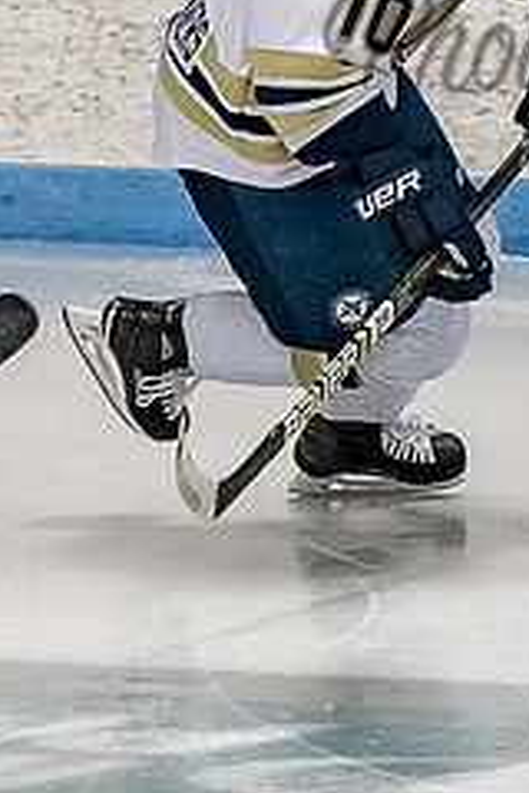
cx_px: 427
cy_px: 47
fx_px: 15891
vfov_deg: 2.9
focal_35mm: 721
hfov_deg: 1.9
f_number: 4
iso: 2000
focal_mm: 90
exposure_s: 1/800
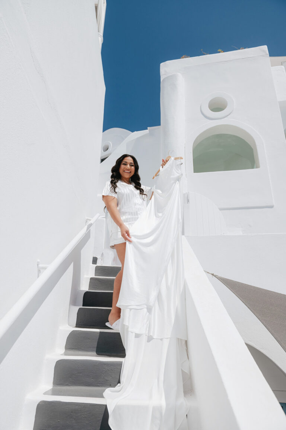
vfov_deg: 73.8
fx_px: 286
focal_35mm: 24
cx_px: 143
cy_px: 215
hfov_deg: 53.1
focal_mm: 24
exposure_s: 1/2500
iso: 100
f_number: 4.5
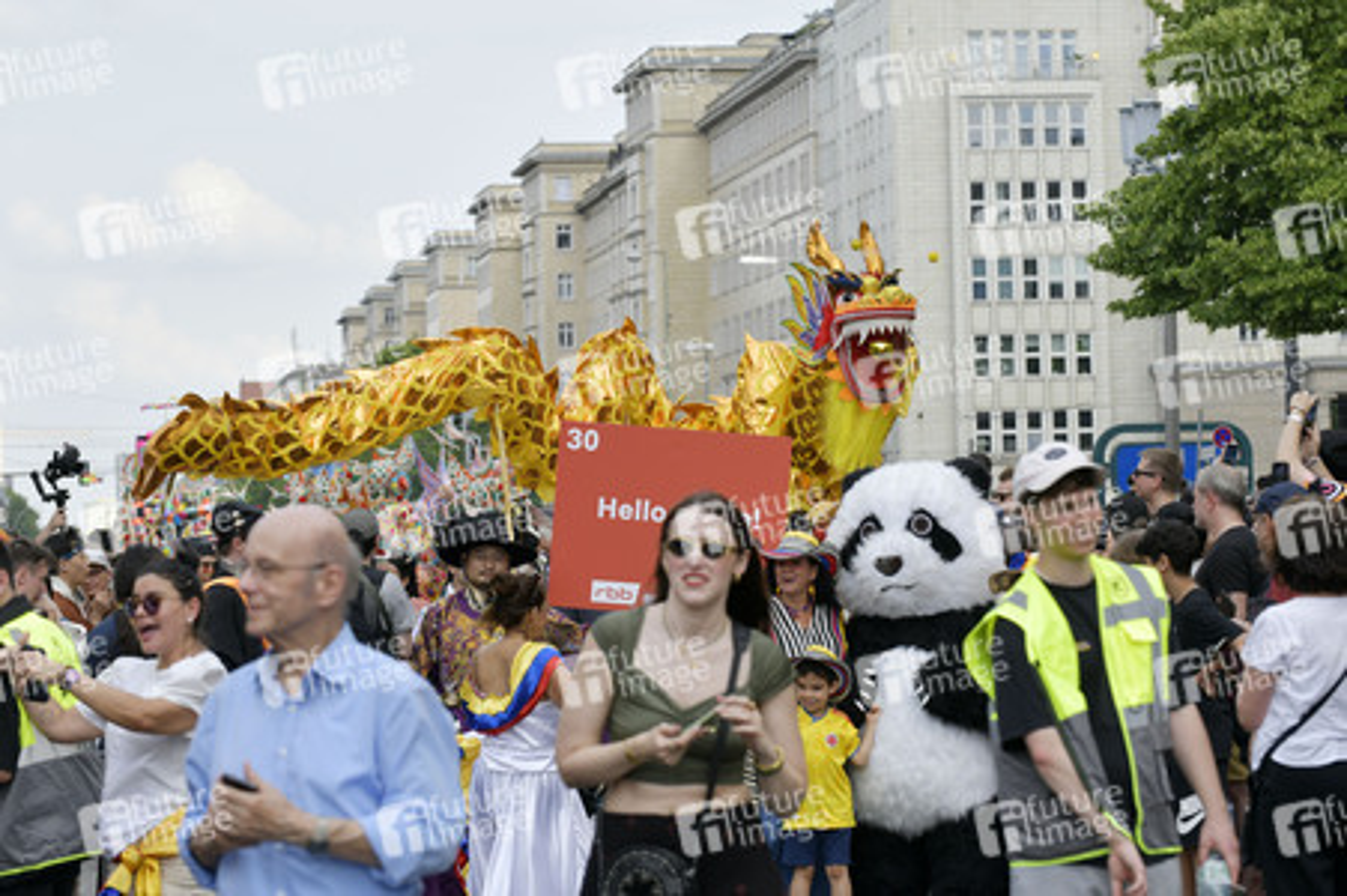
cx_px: 674
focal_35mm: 120
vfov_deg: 11.4
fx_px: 4487
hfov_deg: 17.1
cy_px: 448
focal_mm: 120
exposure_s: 1/400
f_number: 6.3
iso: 160
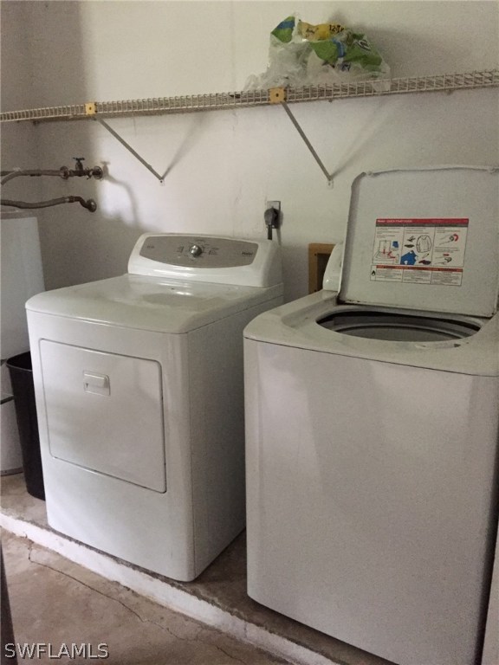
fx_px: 557
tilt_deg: -15.0
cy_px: 332
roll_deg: +0.4
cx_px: 250
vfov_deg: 61.7
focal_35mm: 29
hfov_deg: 48.2
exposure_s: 1/15
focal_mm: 4.15
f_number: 2.2
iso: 400
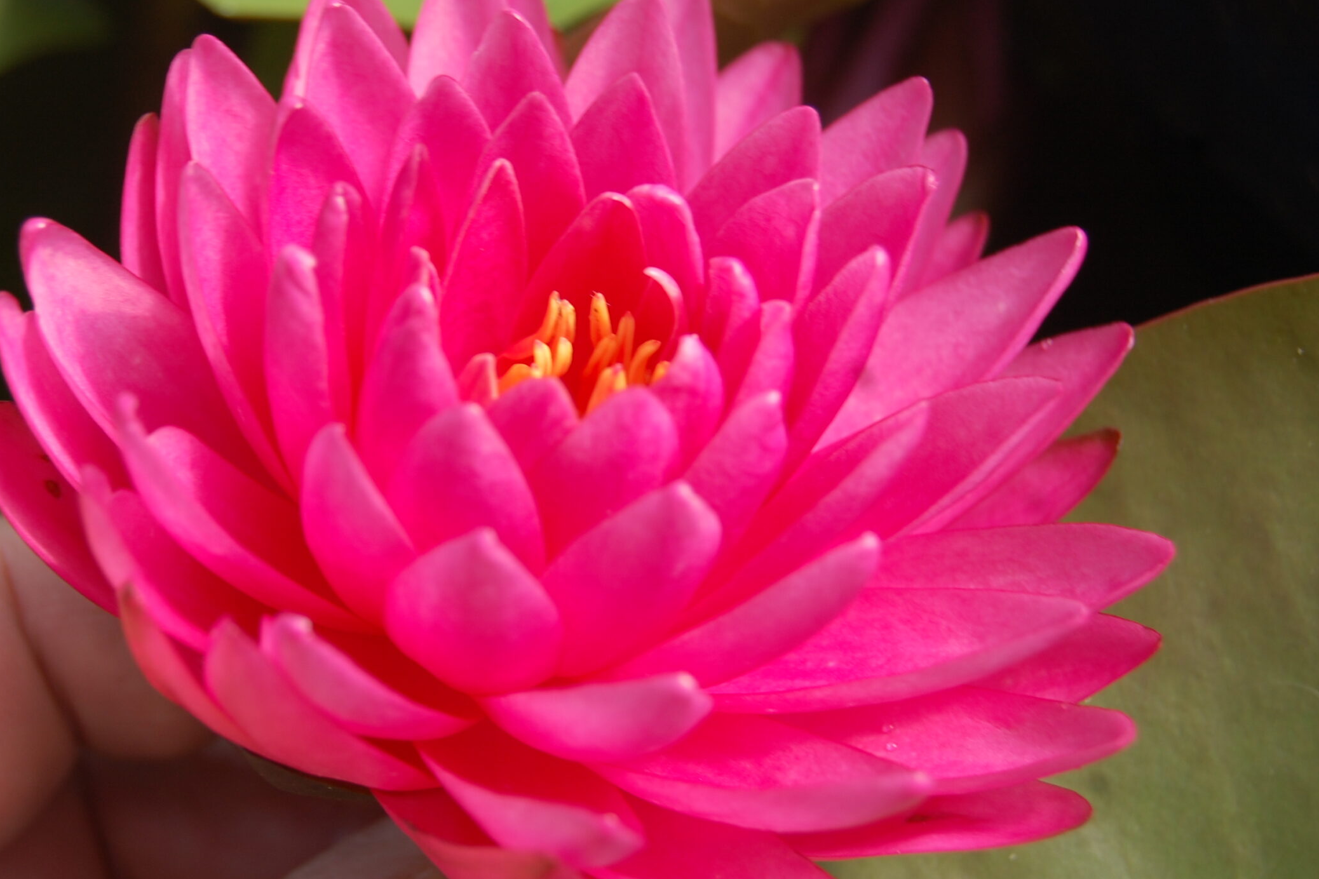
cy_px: 469
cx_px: 525
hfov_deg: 23.9
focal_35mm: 85
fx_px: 3114
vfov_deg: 16.1
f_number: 7.1
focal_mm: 46
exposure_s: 1/200
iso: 200
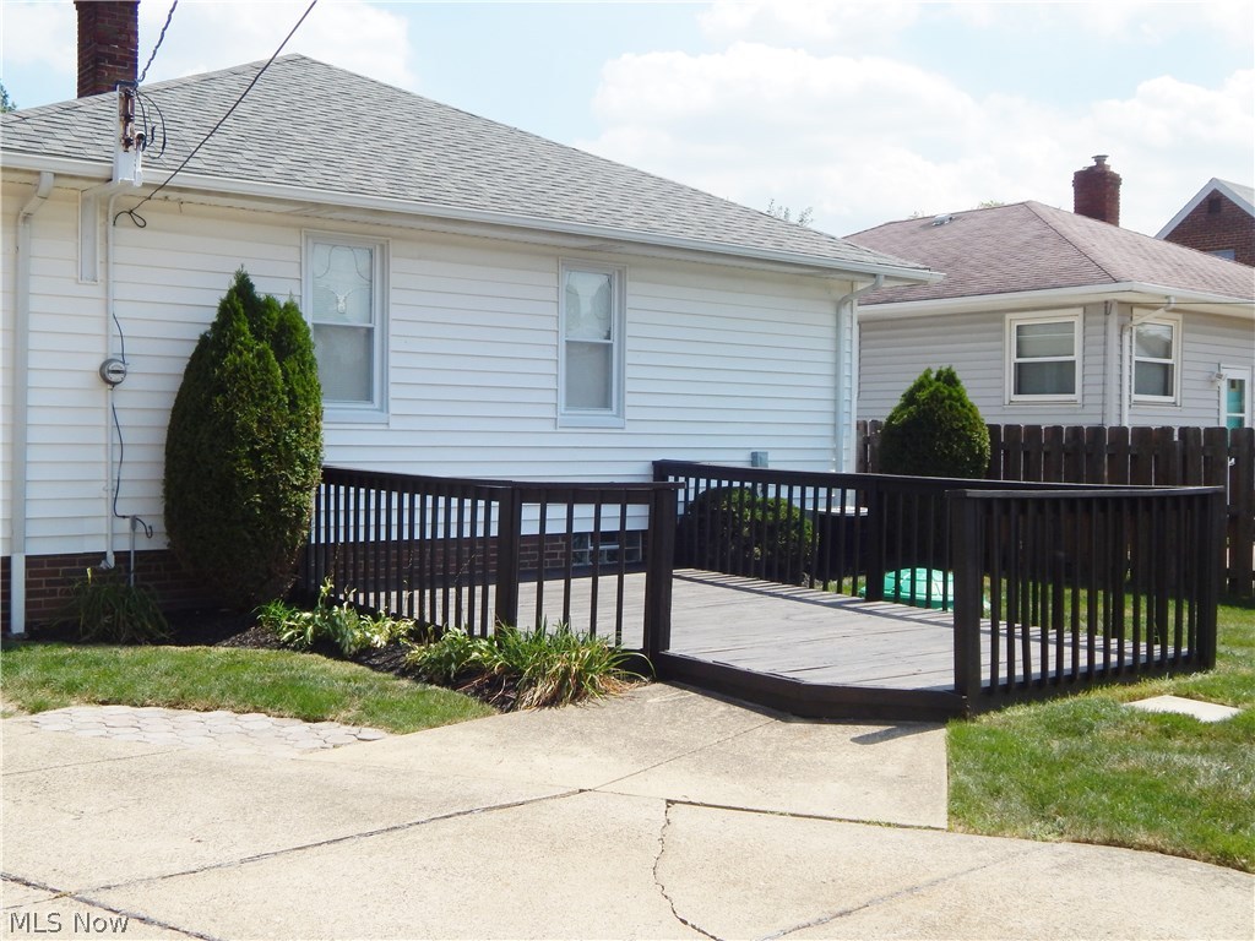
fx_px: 1378
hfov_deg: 49.0
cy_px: 470
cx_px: 628
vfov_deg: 37.7
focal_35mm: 38
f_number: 3.4
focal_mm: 6.8
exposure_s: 1/1500
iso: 125
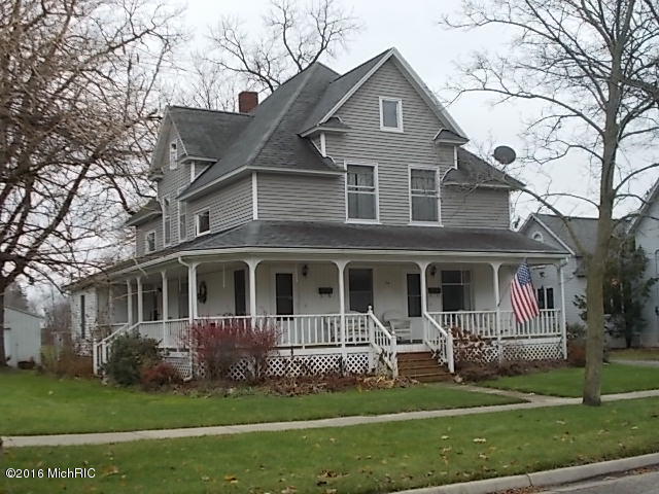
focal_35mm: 44
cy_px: 247
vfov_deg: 32.9
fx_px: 838
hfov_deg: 42.9
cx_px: 330
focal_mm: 7.9
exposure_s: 1/80
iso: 80
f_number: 4.2
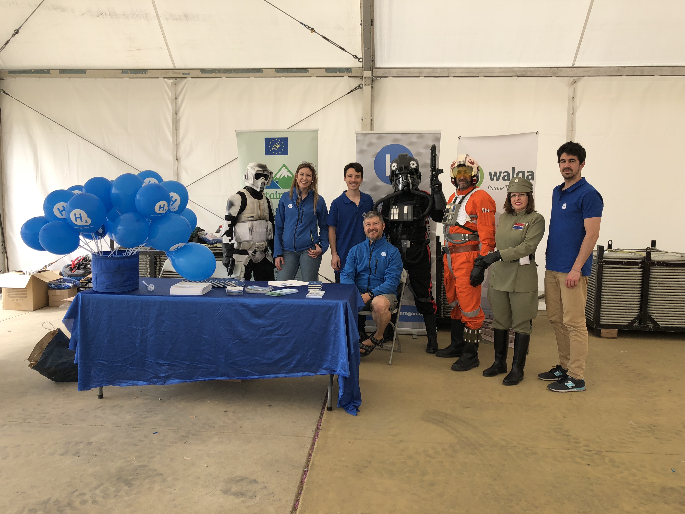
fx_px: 554
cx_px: 342
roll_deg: -0.8
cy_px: 257
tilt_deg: -7.4
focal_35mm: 28
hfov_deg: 63.4
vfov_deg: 49.7
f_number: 1.8
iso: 20
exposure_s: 1/480
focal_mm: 3.99
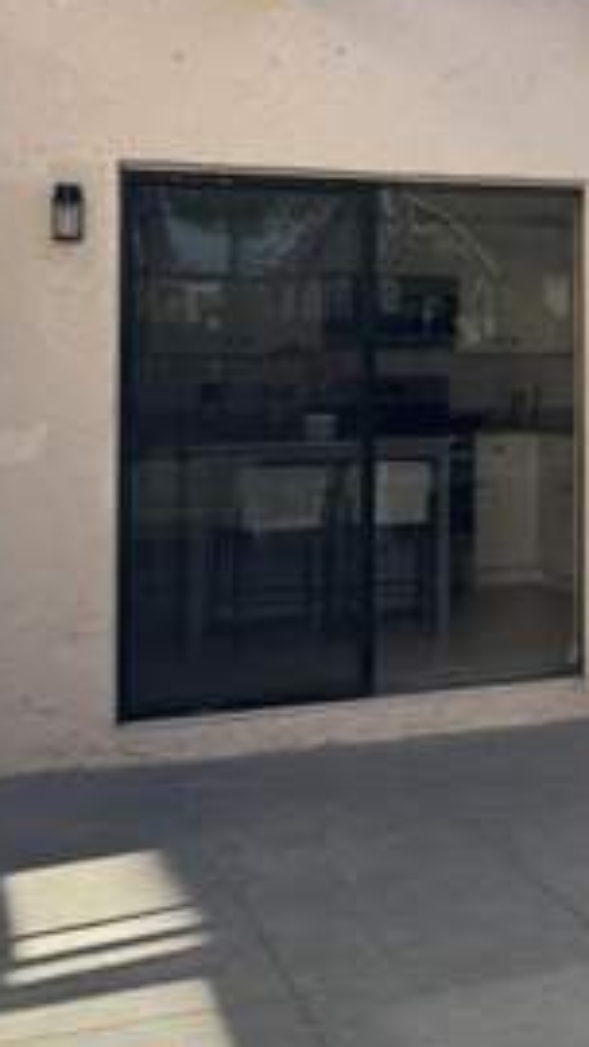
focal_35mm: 62
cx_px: 760
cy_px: 322
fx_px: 1720
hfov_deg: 18.2
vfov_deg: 33.4
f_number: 1.78
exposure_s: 1/773
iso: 80
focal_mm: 6.76
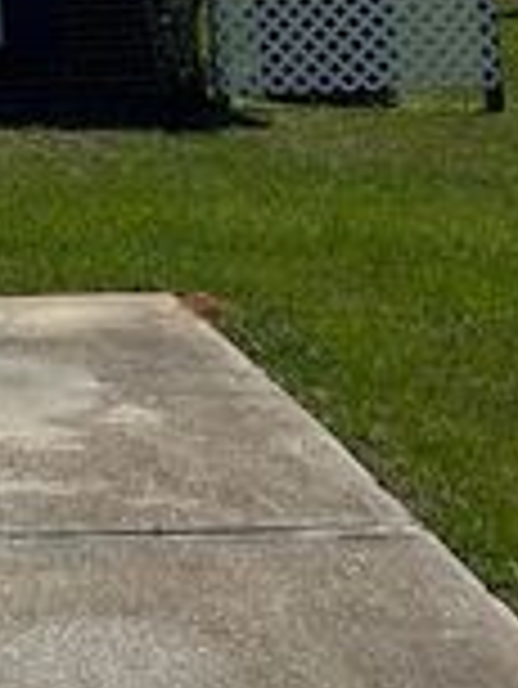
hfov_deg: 11.6
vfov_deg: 16.1
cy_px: -295
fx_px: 2251
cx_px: -554
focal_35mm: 113
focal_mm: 5.7
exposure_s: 1/7463
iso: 50
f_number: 1.5
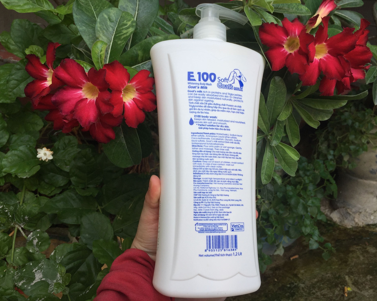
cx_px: 187
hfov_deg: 57.2
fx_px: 346
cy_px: 147
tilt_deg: -18.7
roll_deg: -6.5
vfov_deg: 47.1
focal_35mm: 31
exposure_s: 1/237
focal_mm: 4.15
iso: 32
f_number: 2.2
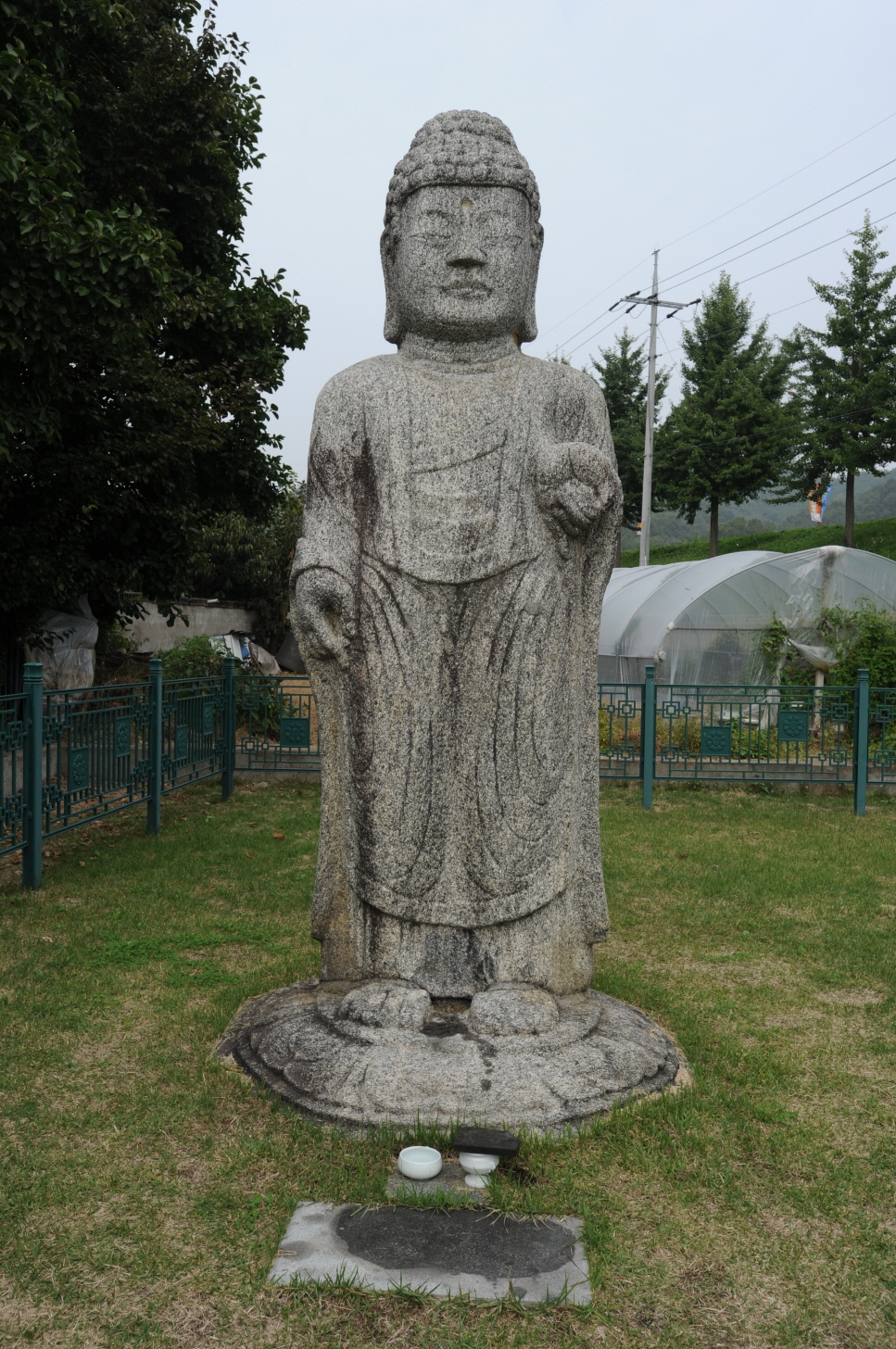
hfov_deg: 43.5
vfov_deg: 62.0
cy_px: 674
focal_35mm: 30
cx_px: 448
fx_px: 1123
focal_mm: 30
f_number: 11
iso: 320
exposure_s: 1/250
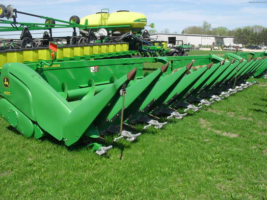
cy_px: 100
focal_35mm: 35
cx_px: 134
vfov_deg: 40.7
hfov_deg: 52.6
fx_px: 270
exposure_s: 1/180
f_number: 8.4
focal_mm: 6.3
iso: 100
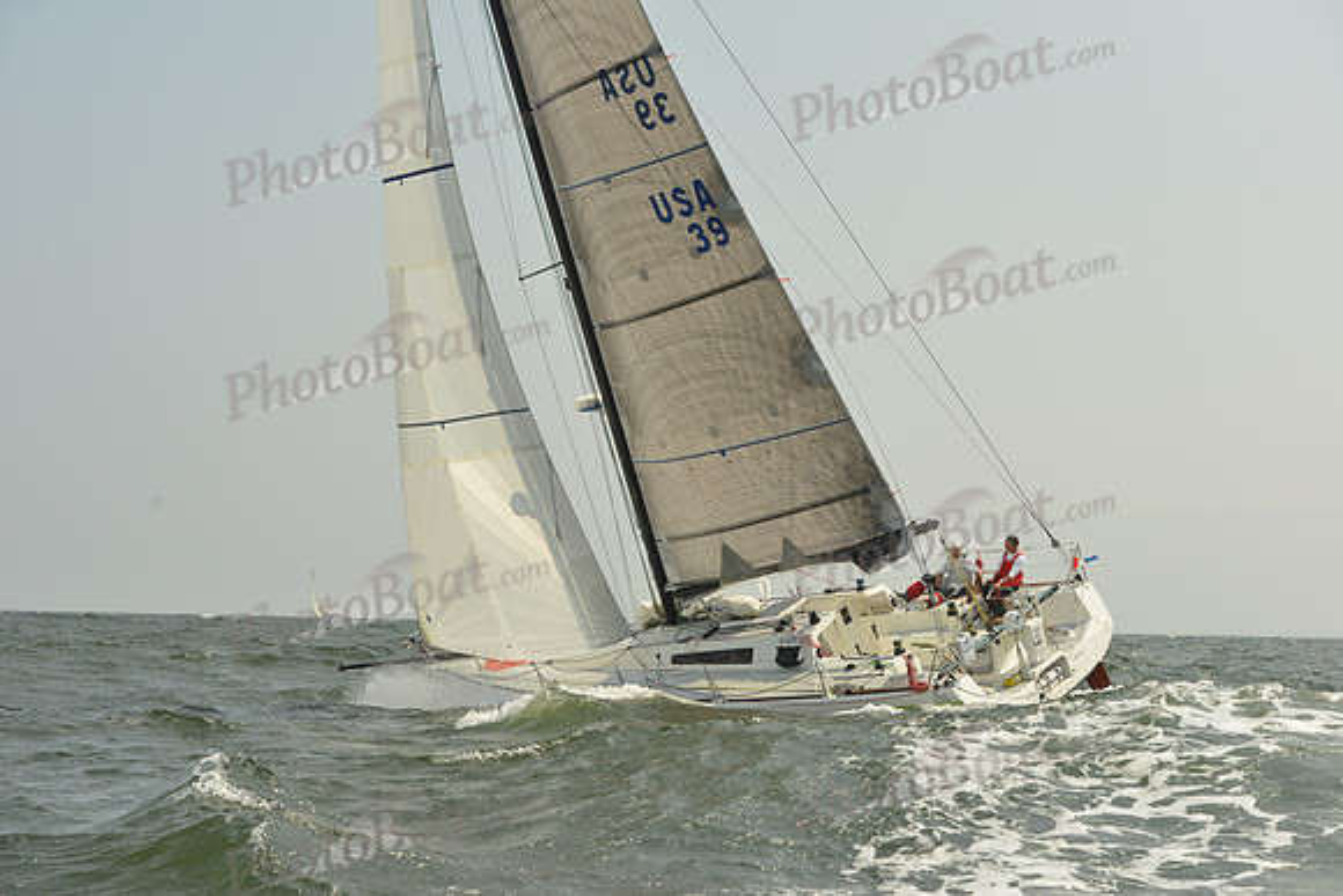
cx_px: 672
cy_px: 448
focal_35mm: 70
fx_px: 2612
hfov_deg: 28.8
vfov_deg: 19.5
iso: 320
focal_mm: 70
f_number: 9
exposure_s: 1/1250
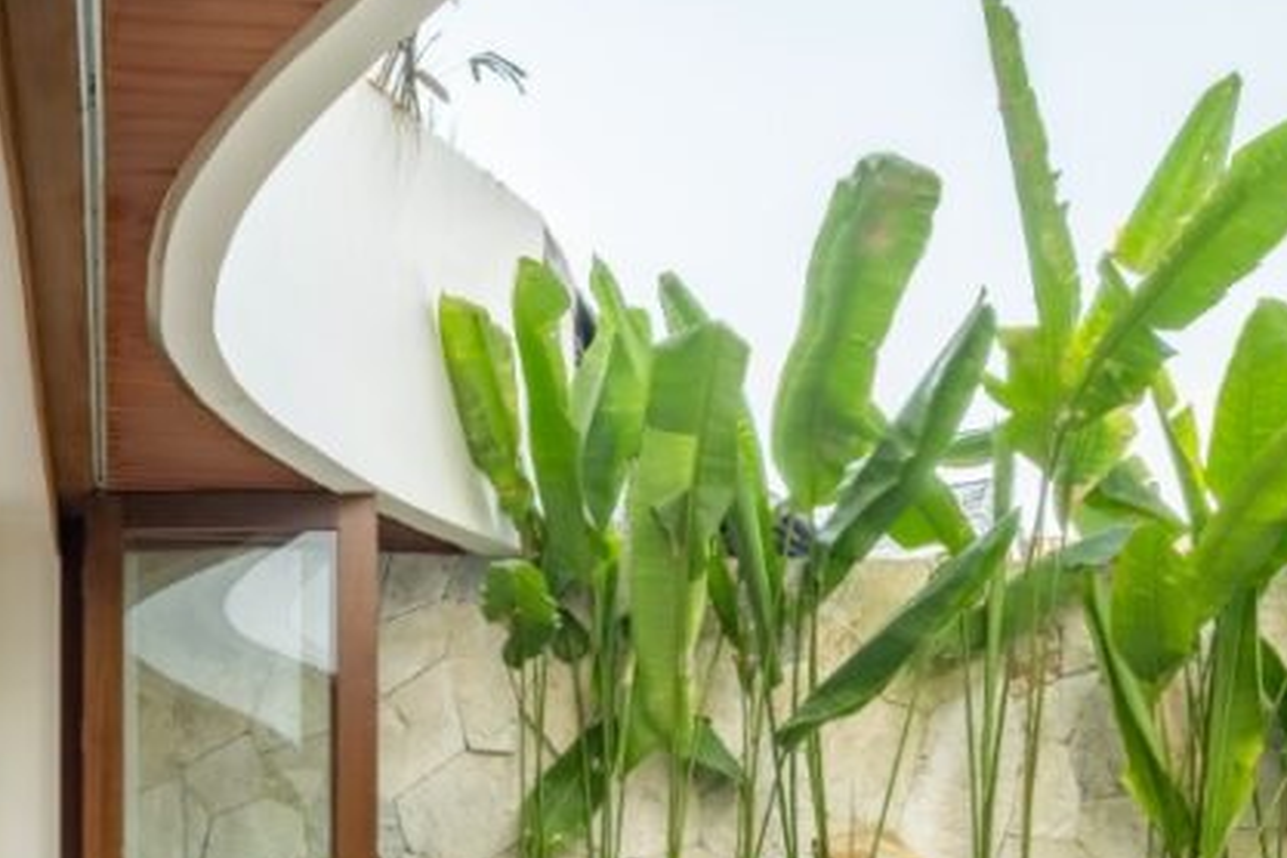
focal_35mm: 54
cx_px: 96
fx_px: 1930
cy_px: 1017
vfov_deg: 23.1
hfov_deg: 34.5
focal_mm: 14.5
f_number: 9
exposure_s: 1/40
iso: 640
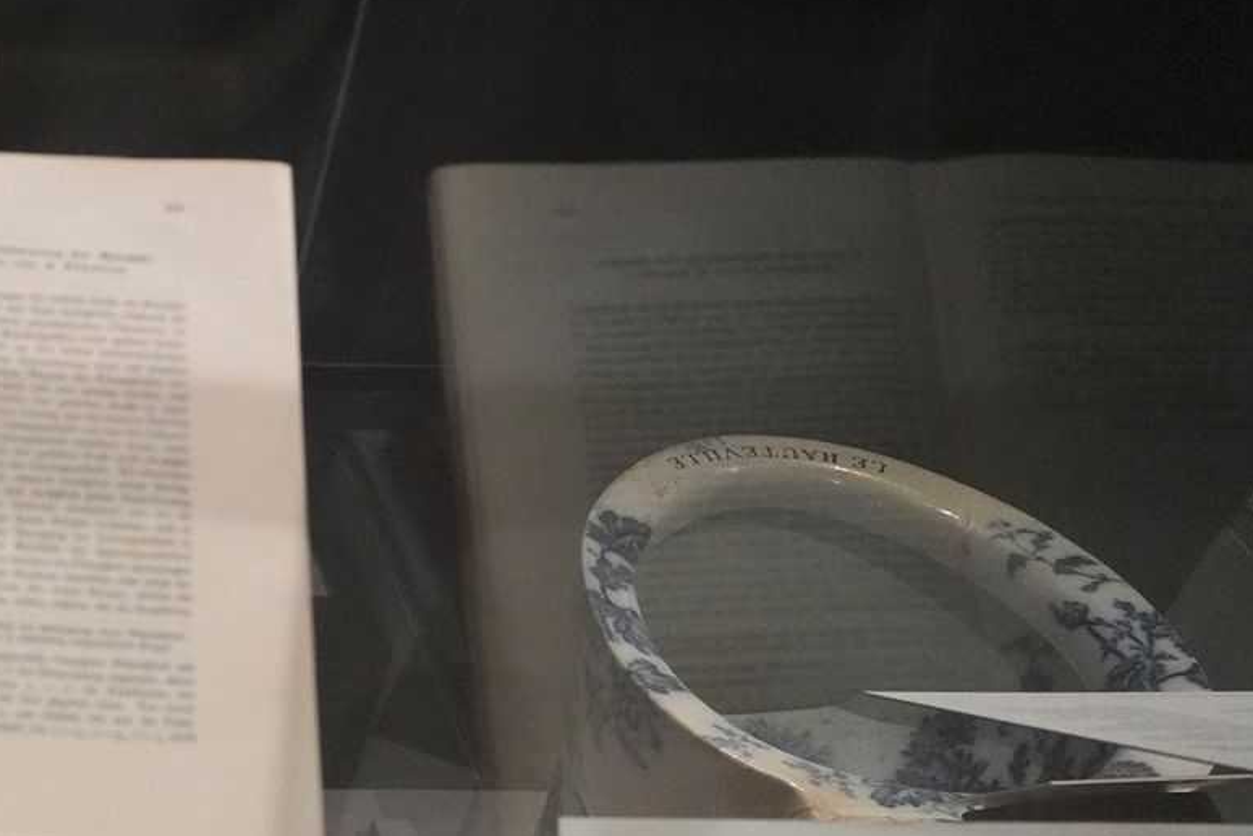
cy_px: 1017
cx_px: -359
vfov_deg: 20.4
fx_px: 2158
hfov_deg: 27.3
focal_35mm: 62
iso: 5000
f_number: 4.5
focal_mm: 24
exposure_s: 1/80
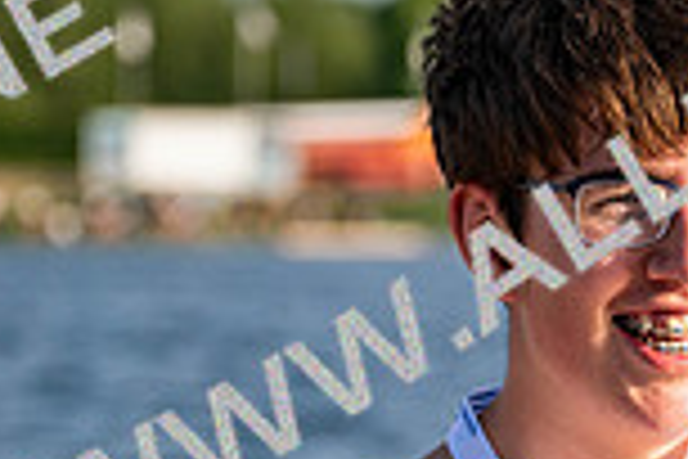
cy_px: 565
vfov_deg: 5.2
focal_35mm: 265
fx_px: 5064
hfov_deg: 7.8
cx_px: 585
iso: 64
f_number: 2.8
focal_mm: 70
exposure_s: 1/1250
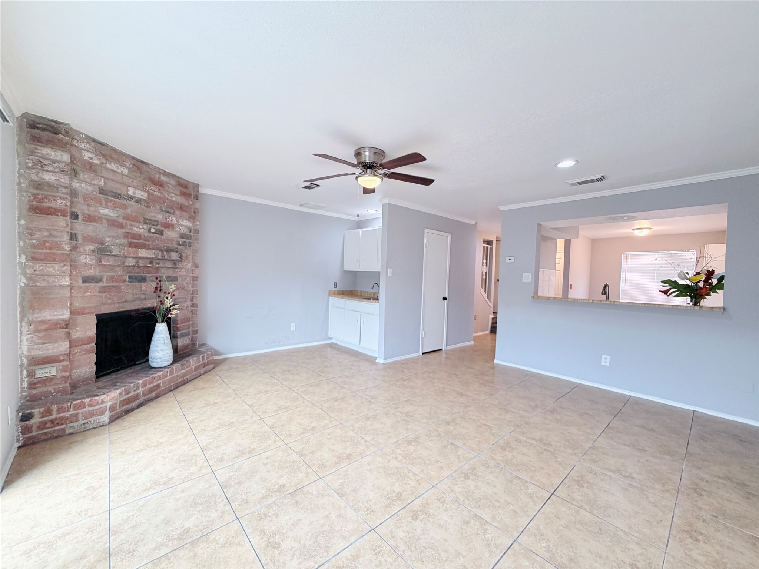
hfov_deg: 102.1
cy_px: 284
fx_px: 307
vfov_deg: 85.7
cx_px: 380
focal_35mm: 14
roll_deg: -1.1
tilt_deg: -2.1
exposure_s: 1/60
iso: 200
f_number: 2.2
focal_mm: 2.22
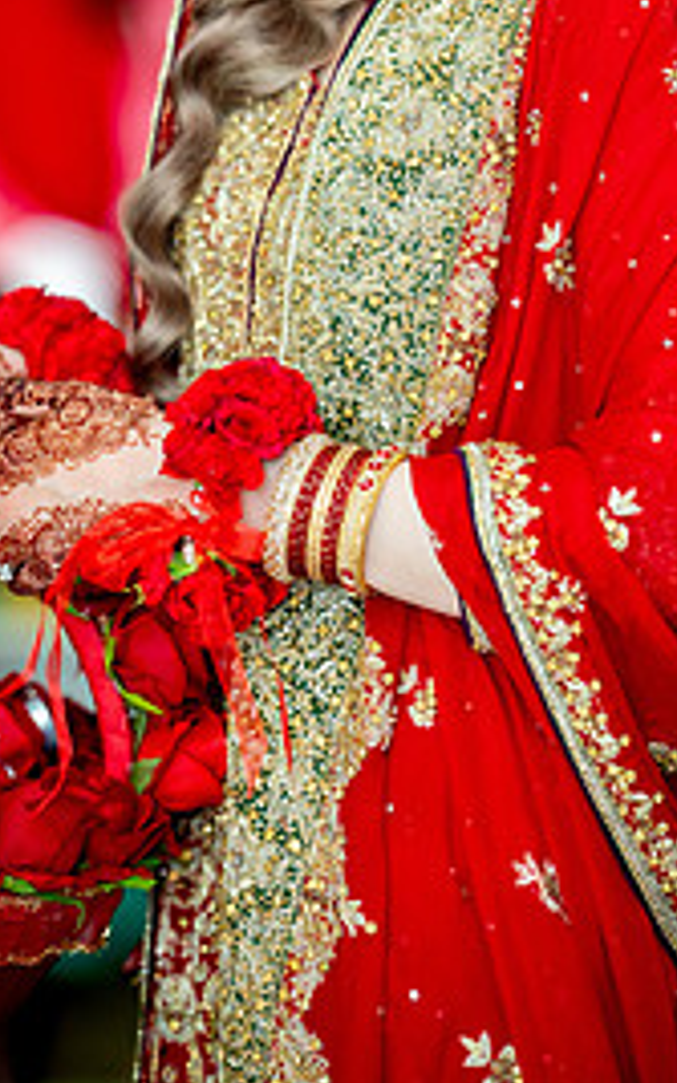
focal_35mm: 151
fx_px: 4455
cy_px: 215
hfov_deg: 8.7
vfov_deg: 13.8
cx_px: 227
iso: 800
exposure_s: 1/200
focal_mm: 88
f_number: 2
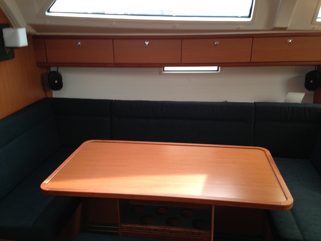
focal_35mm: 33
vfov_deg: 42.9
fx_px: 306
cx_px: 160
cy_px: 120
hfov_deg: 55.4
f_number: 2.4
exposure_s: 1/24
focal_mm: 4.12
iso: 50
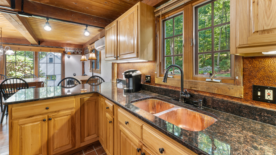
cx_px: 135
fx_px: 110
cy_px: 71
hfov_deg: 103.0
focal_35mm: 15
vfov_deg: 70.4
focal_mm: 14
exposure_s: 1/3
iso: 800
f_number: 8
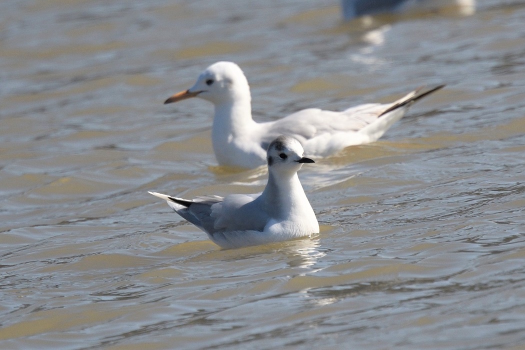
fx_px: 9187
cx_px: 262
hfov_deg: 3.3
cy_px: 175
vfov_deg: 2.2
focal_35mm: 630
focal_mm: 420
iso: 280
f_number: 5.6
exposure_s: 1/2000
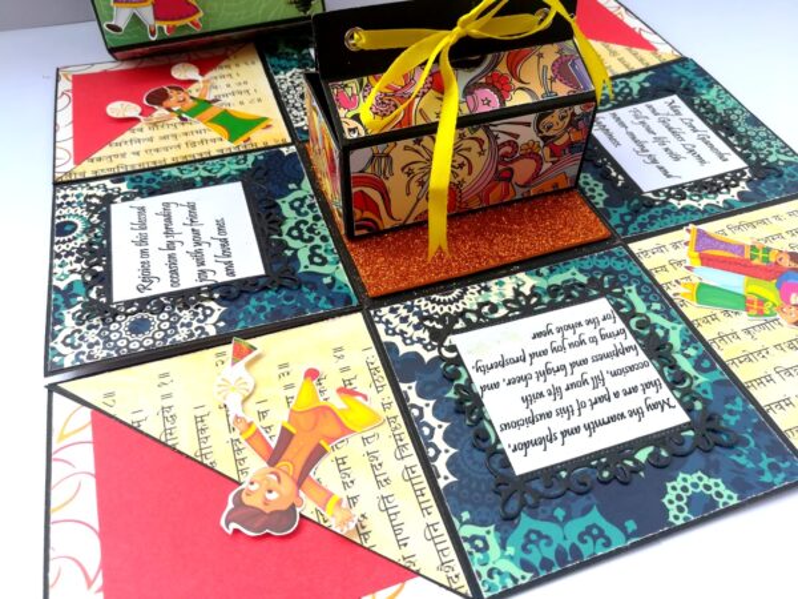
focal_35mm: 26
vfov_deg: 53.1
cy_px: 300
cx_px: 399
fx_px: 599
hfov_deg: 67.3
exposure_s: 1/192
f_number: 2.2
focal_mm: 3.83
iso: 50
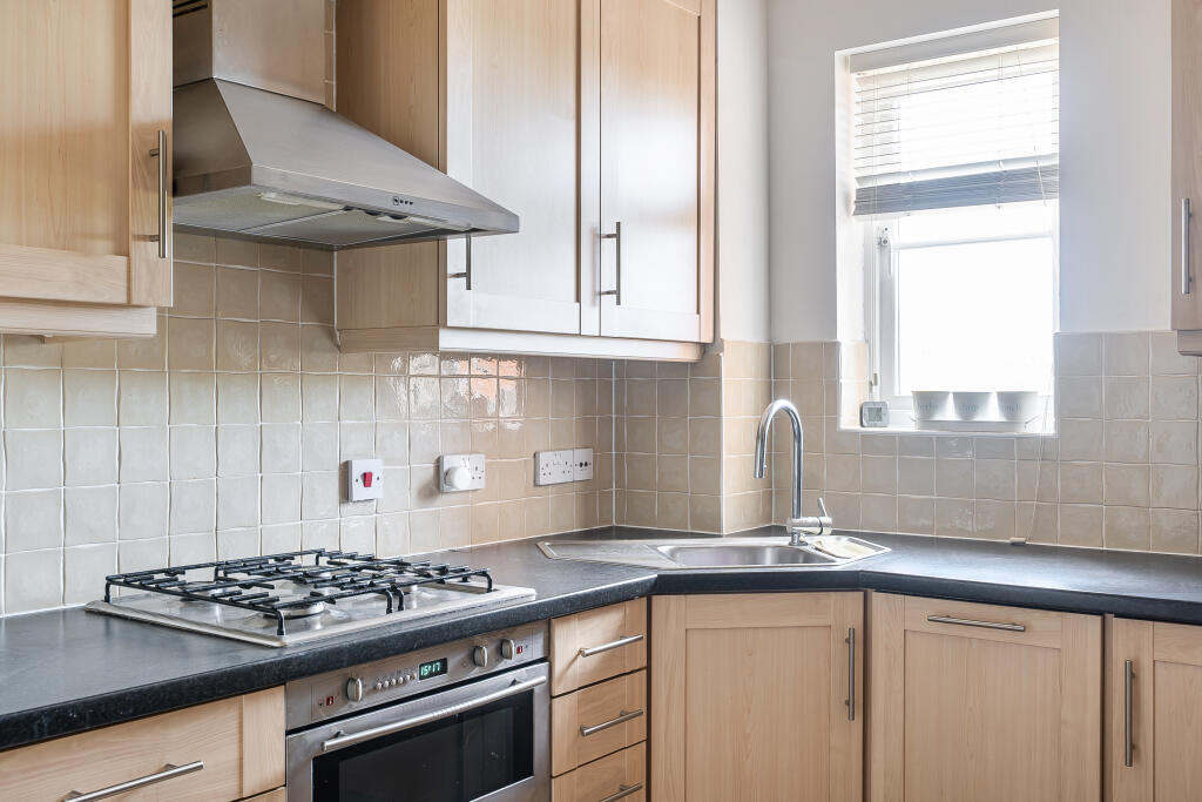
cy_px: 401
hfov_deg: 53.1
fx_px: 1202
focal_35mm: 36
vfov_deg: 36.9
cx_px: 601
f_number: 8
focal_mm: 24
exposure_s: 5
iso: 100
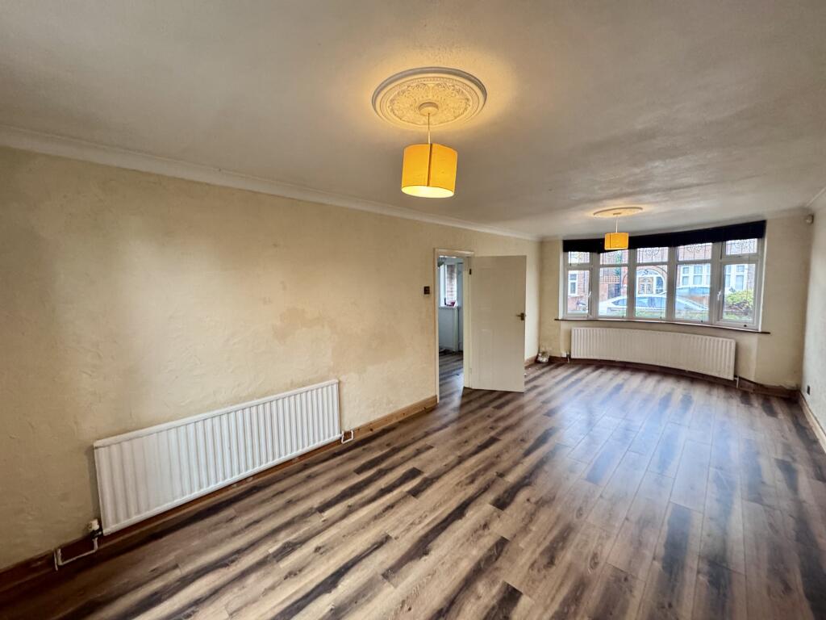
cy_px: 310
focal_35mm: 14
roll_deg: +1.1
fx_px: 334
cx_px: 413
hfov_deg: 102.1
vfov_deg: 85.7
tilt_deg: -3.4
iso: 320
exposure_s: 1/50
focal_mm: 2.22
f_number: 2.2
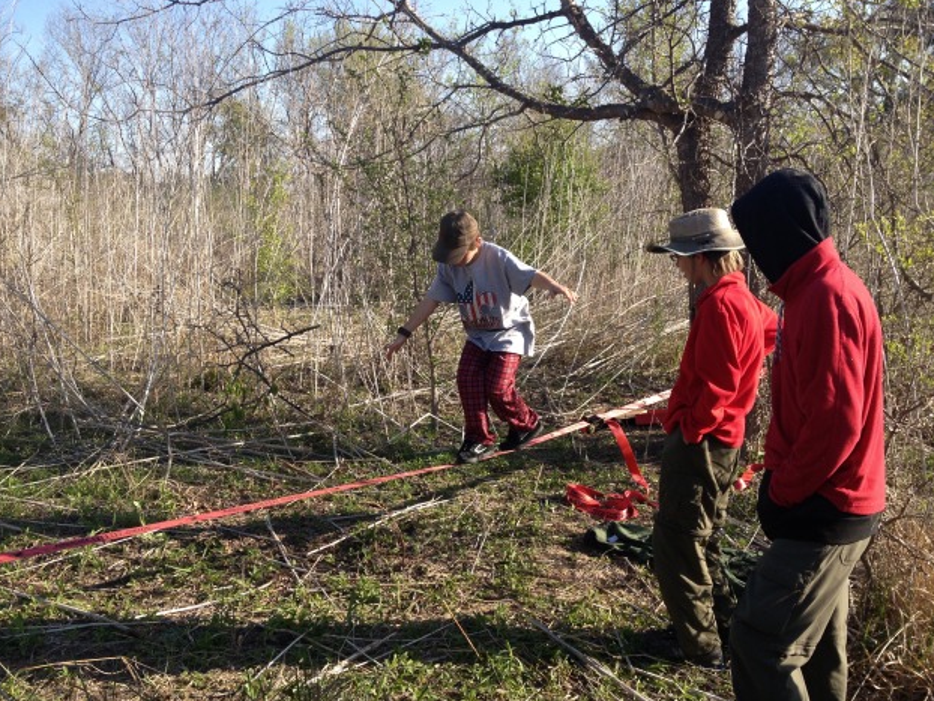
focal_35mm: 36
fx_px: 972
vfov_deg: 39.7
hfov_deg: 51.3
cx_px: 476
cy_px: 344
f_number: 2.4
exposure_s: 1/649
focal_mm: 4.28
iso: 50
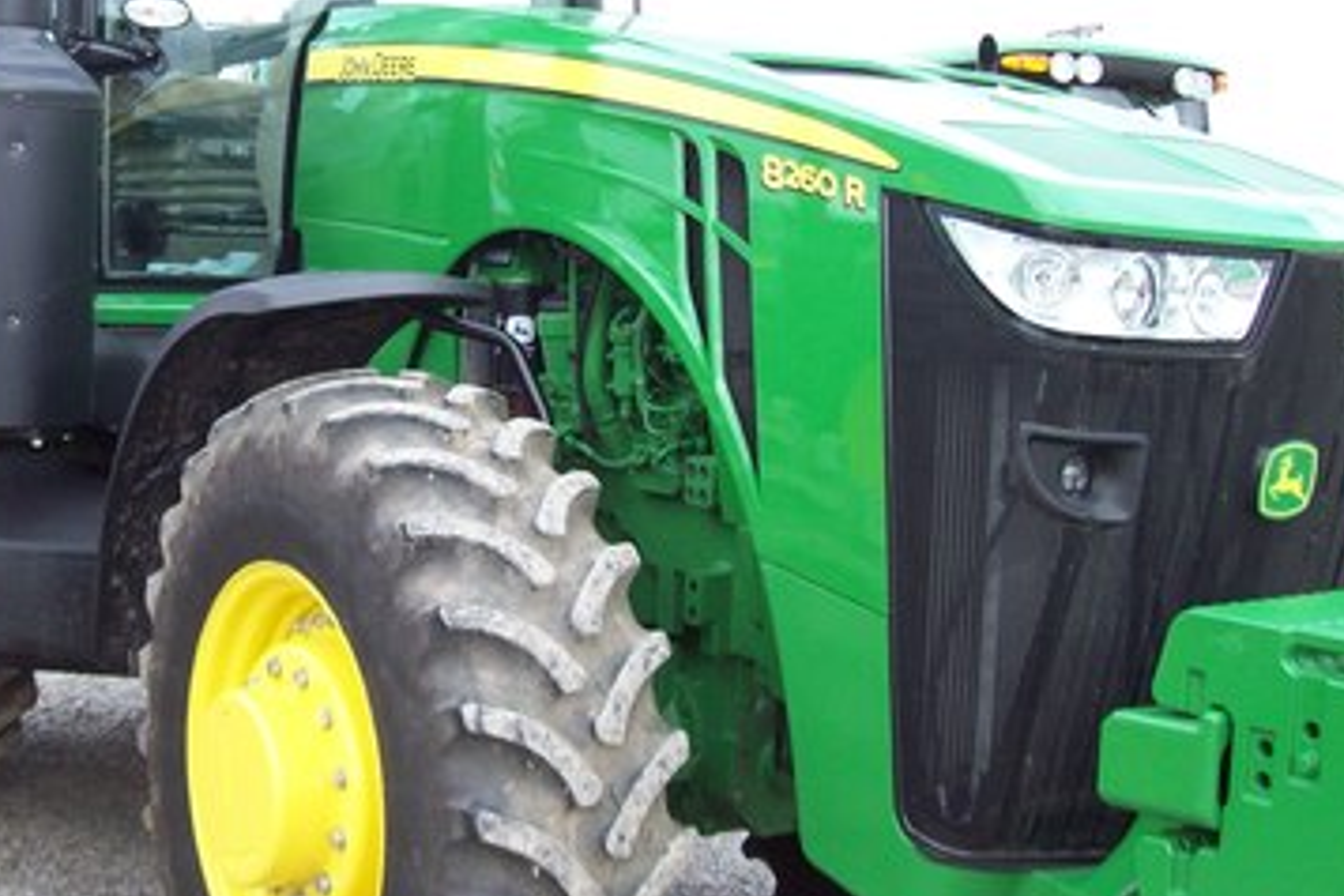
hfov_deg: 34.5
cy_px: 339
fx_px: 2128
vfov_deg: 23.7
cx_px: 369
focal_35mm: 57
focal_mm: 6
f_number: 2.7
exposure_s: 1/158
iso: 80
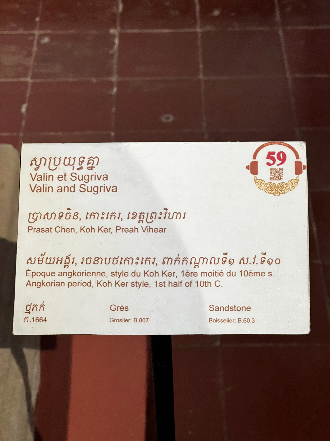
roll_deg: +0.2
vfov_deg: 25.3
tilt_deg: -43.3
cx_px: 165
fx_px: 979
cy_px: 220
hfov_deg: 19.1
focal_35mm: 77
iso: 800
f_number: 2.8
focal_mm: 9
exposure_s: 1/60
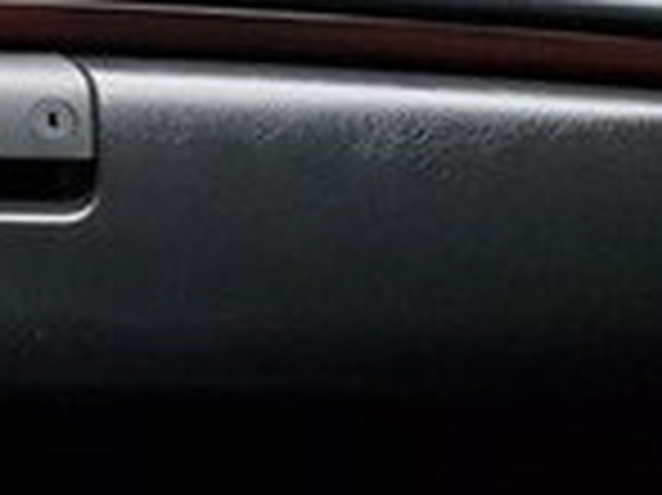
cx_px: -671
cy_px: 394
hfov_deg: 14.1
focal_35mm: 117
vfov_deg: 12.6
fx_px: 2236
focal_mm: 4.2
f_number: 1.7
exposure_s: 1/40
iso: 160
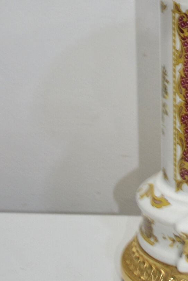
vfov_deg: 17.2
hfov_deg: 11.6
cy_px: -44
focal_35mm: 114
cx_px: 281
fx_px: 890
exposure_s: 1/15
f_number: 4
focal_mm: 24
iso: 200
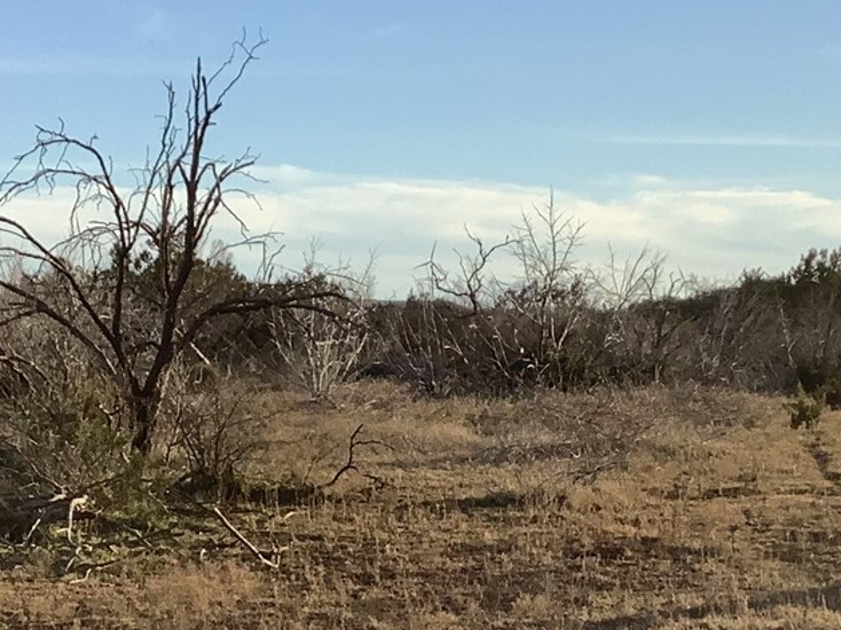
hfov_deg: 19.4
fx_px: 2452
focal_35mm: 101
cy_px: 575
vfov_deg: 14.5
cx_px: 531
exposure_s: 1/947
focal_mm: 3.3
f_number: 2.4
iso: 25
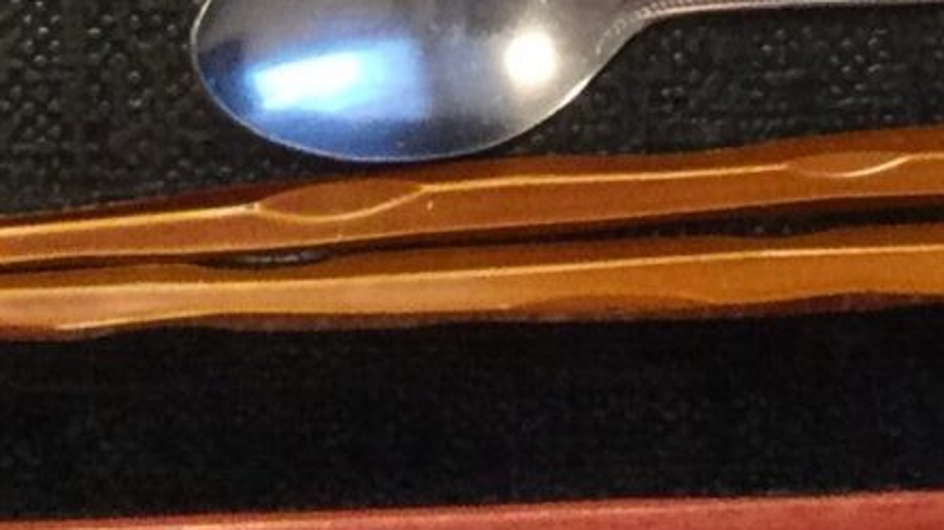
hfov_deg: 10.9
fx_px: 4880
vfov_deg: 5.7
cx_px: 982
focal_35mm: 195
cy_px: -1198
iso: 64
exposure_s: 1/30
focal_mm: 3.3
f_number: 2.4
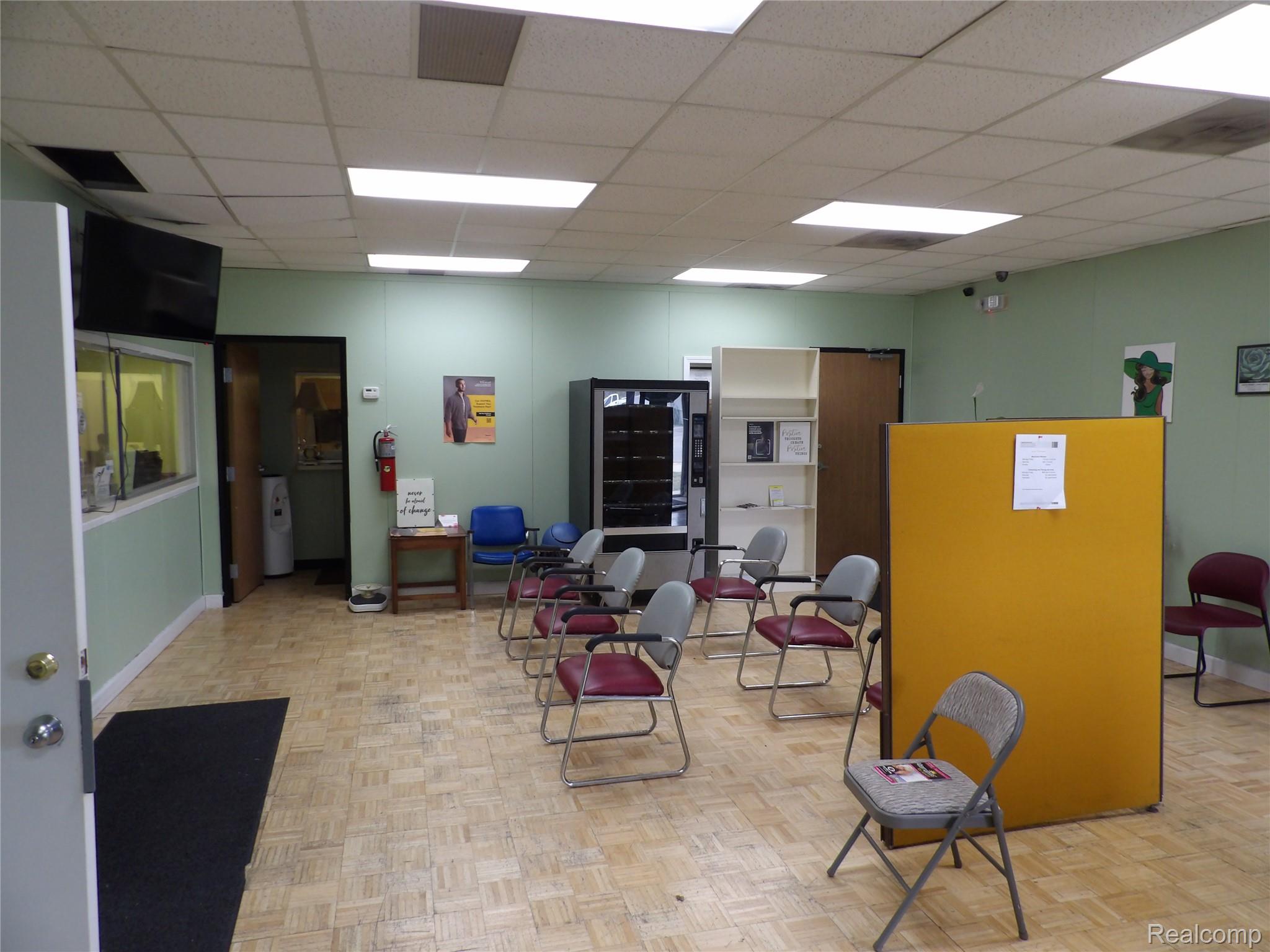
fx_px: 881
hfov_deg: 71.6
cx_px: 635
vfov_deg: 56.8
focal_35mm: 24
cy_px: 476
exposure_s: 1/20
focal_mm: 4.3
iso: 200
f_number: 3.2
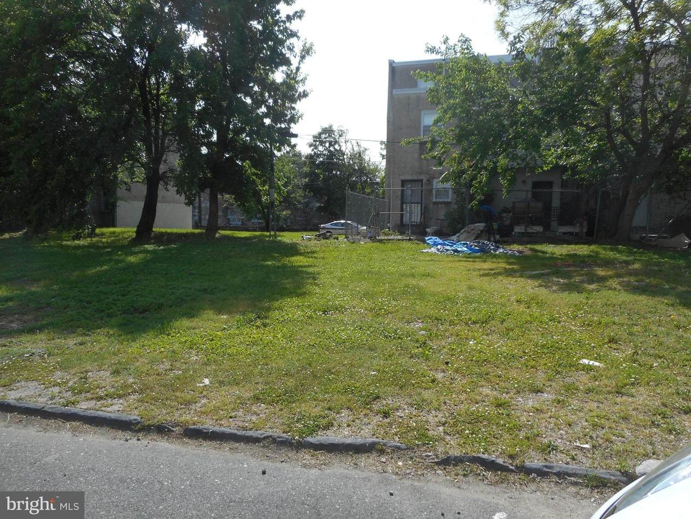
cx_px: 346
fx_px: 499
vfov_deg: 54.9
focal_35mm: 25
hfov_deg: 69.4
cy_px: 260
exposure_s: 1/640
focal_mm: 4.5
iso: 80
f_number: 3.7
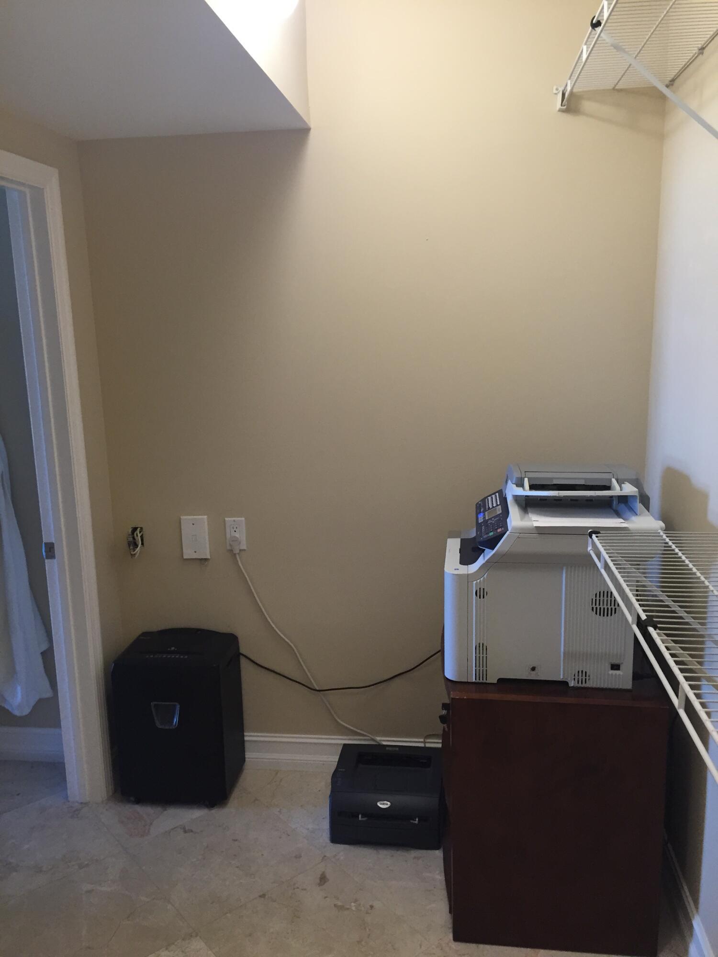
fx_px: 802
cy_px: 478
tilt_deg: -10.3
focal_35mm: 29
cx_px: 359
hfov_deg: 48.2
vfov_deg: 61.7
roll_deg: +0.3
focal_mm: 4.15
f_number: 2.2
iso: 50
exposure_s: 1/30
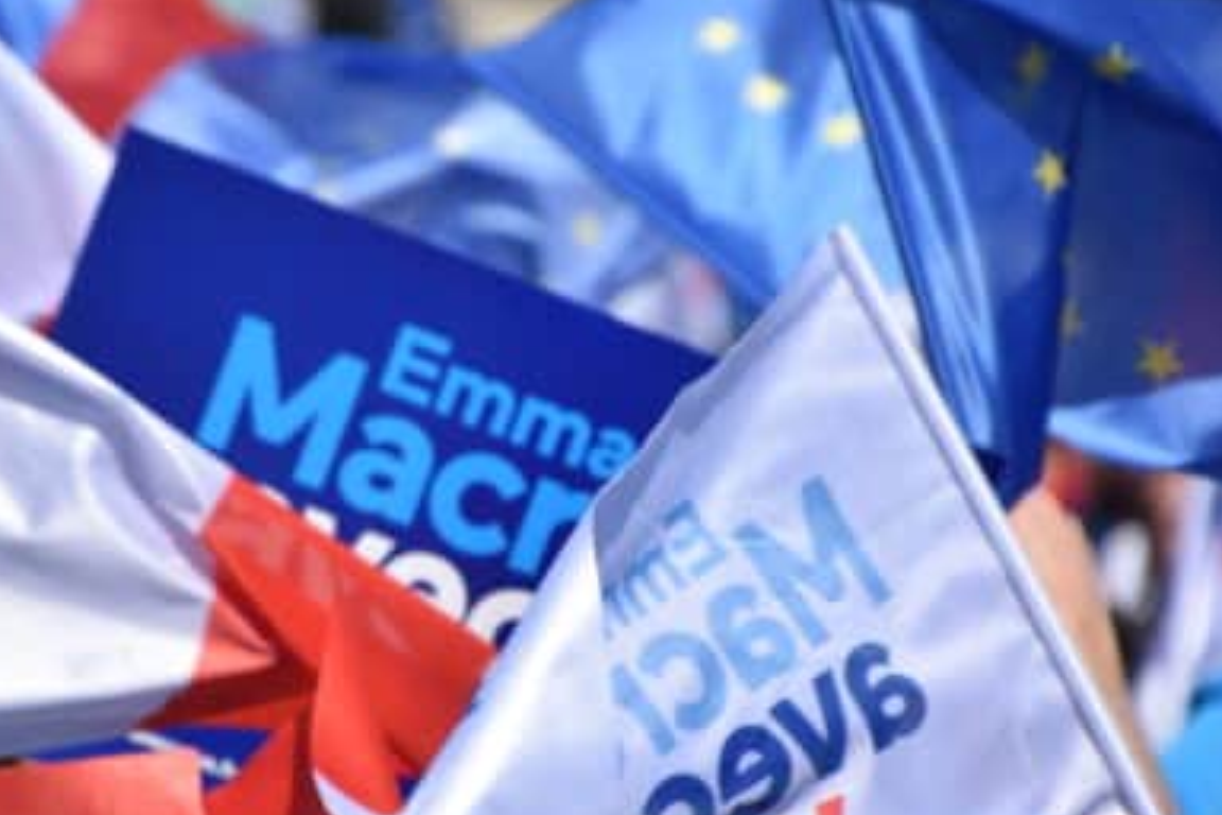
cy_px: 474
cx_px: 356
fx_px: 23861
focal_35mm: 703
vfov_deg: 2.0
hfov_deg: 2.9
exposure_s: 1/500
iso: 100
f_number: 8
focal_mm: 300
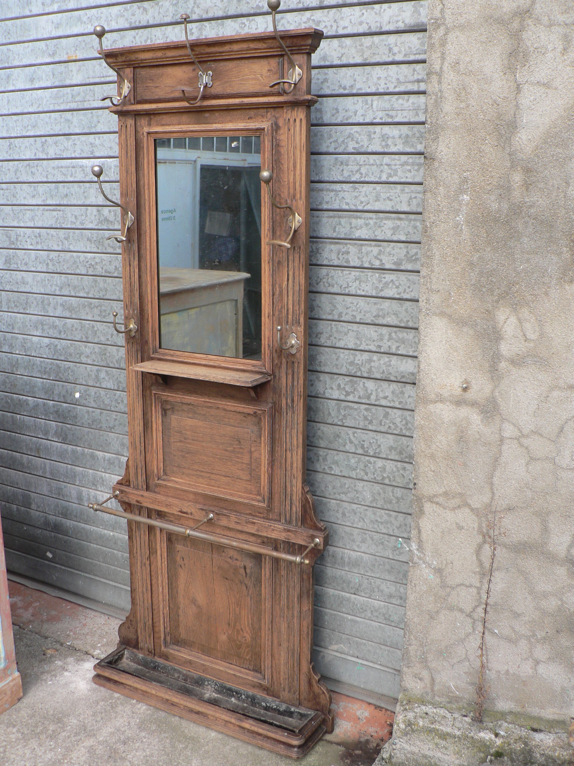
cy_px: 383
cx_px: 287
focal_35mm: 36
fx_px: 796
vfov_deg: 51.4
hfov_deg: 39.7
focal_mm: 6
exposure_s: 1/125
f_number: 2.8
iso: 80
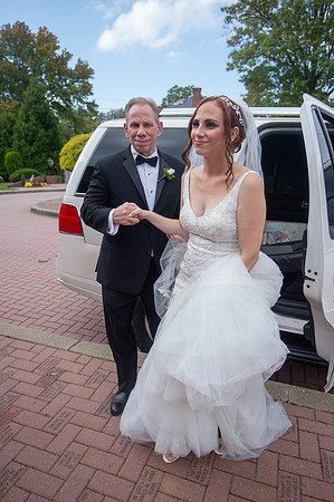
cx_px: 167
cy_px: 251
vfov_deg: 73.8
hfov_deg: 53.0
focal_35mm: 24
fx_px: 335
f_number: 4
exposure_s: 1/1250
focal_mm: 24
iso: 400
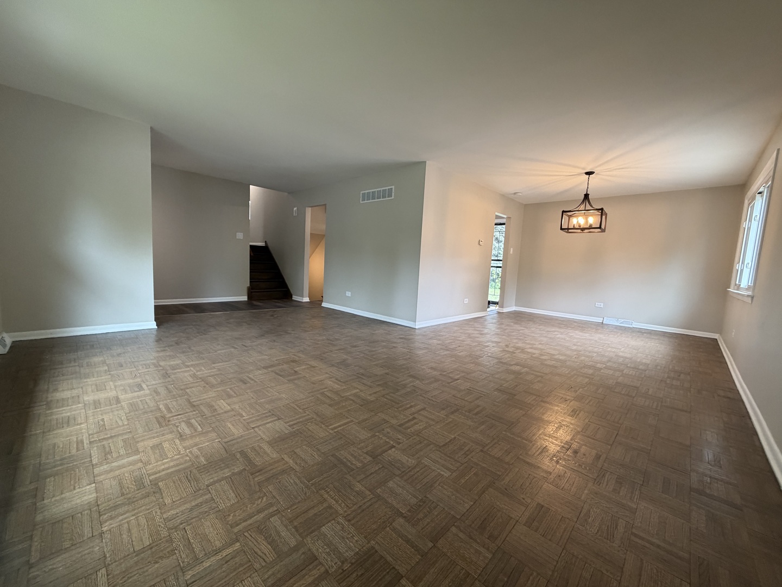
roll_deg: -3.0
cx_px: 391
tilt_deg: -5.6
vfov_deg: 85.7
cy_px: 294
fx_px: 316
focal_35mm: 14
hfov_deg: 102.1
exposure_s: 1/120
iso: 250
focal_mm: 2.22
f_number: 2.2
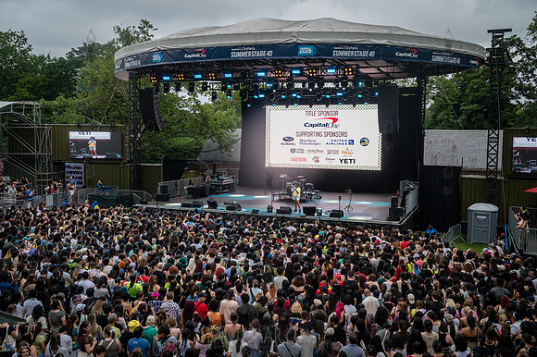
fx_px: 531
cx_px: 268
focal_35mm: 36
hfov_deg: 53.7
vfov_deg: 37.2
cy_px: 178
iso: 1250
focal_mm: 35
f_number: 4.5
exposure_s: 1/800
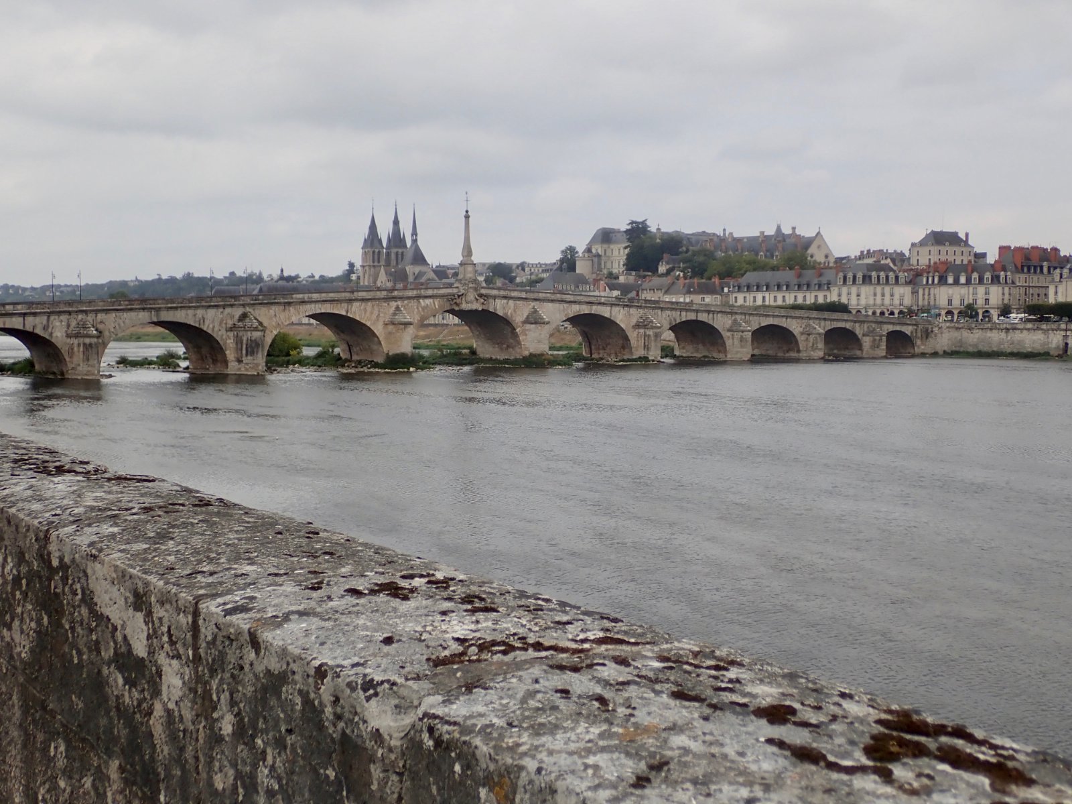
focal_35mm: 43
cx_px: 536
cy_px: 402
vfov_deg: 33.6
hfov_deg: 43.9
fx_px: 1332
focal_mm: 7.86
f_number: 2.9
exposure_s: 1/1000
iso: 100
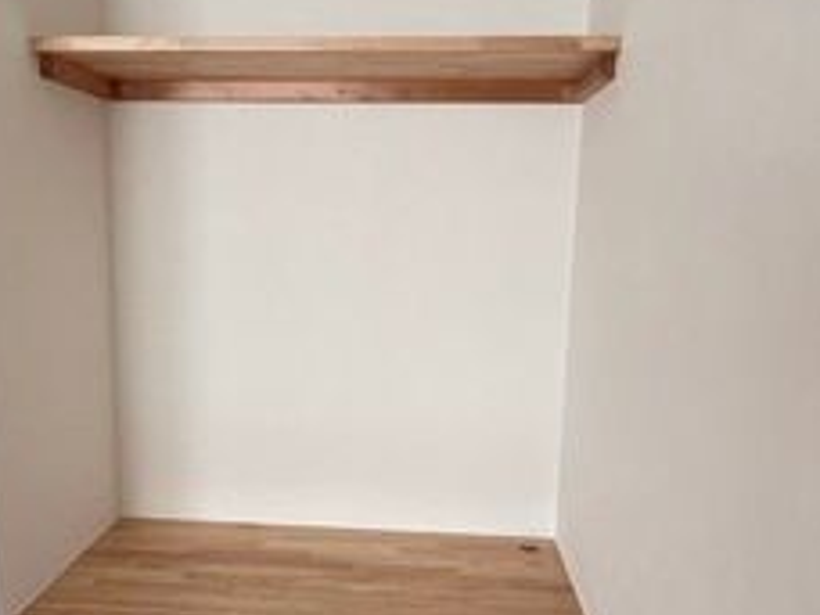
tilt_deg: -10.1
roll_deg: -0.5
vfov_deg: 44.0
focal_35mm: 32
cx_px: 352
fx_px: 758
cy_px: 356
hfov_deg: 56.6
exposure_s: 1/79
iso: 250
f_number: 1.8
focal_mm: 1.57
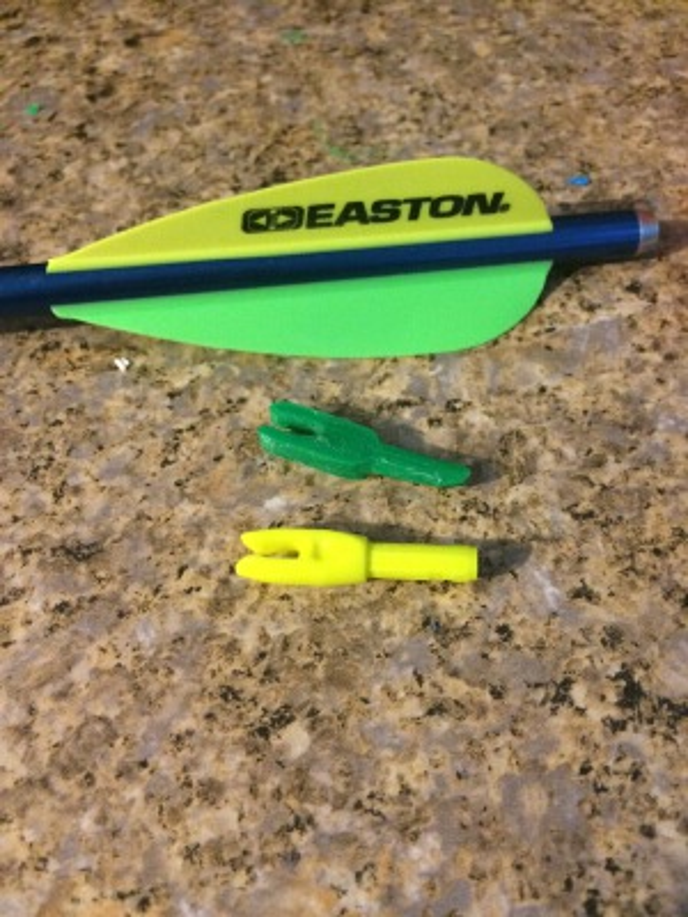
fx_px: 769
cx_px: 344
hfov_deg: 48.2
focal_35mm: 29
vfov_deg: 61.7
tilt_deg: -55.2
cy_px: 458
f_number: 2.2
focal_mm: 4.15
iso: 320
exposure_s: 1/15
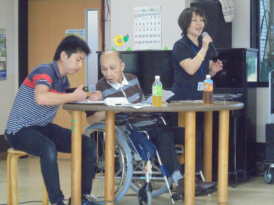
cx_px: 137
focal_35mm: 94
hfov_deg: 20.9
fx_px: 744
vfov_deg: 15.7
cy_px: 102
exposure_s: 1/50
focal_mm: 16.9
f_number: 4.7
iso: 800
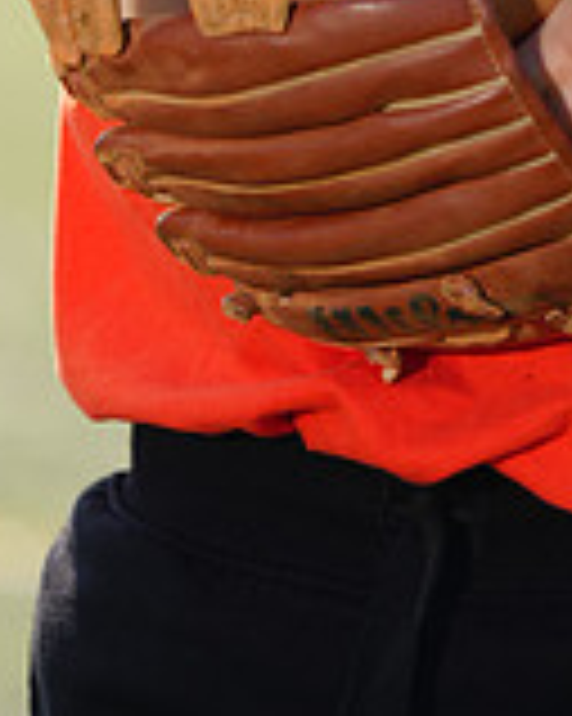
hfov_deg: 2.3
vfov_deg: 2.8
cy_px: -549
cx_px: 624
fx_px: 14531
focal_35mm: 686
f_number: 4
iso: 50
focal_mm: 200
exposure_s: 1/250
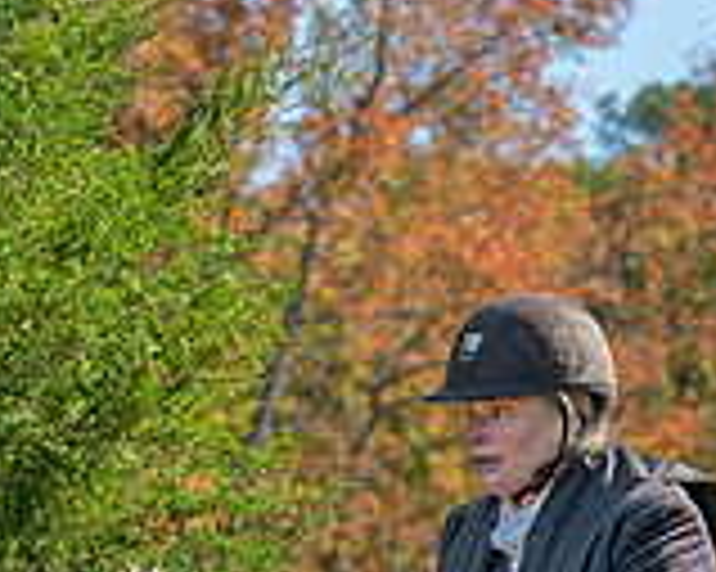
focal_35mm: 290
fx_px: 6142
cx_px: 328
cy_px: 960
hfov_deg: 6.7
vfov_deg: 5.3
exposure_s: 1/640
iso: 500
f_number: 4
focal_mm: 70
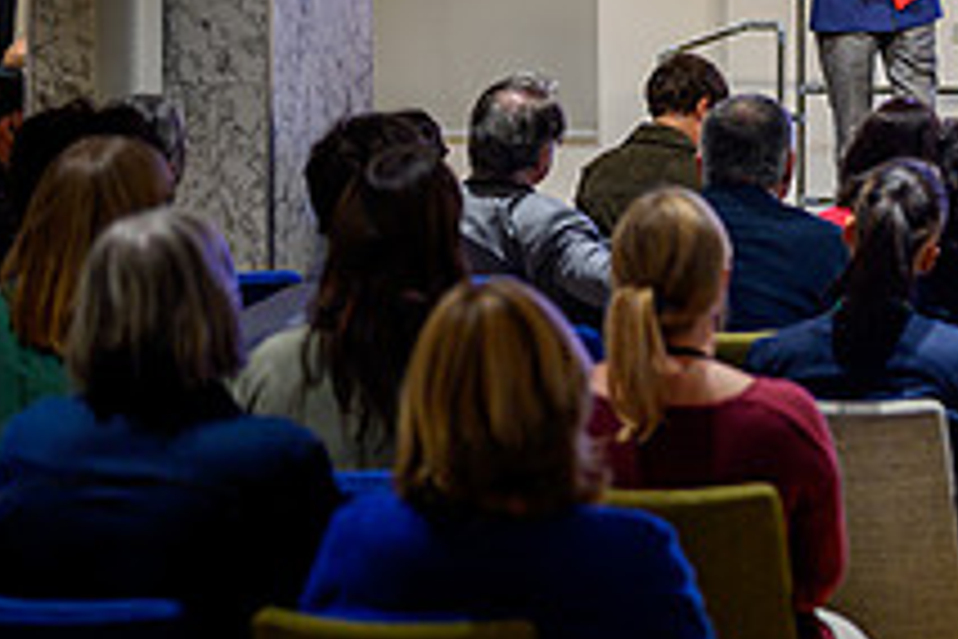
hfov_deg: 14.1
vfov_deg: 9.7
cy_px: -119
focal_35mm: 139
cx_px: 1291
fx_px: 3699
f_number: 1.8
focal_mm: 50
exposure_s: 1/200
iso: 100
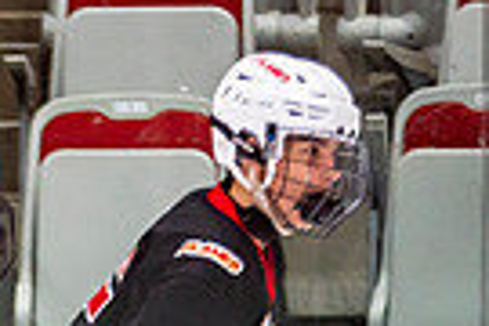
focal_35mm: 1139
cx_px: -56
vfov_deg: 1.2
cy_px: 685
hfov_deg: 1.8
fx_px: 15470
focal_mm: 168
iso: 1000
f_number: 2.8
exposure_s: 1/640
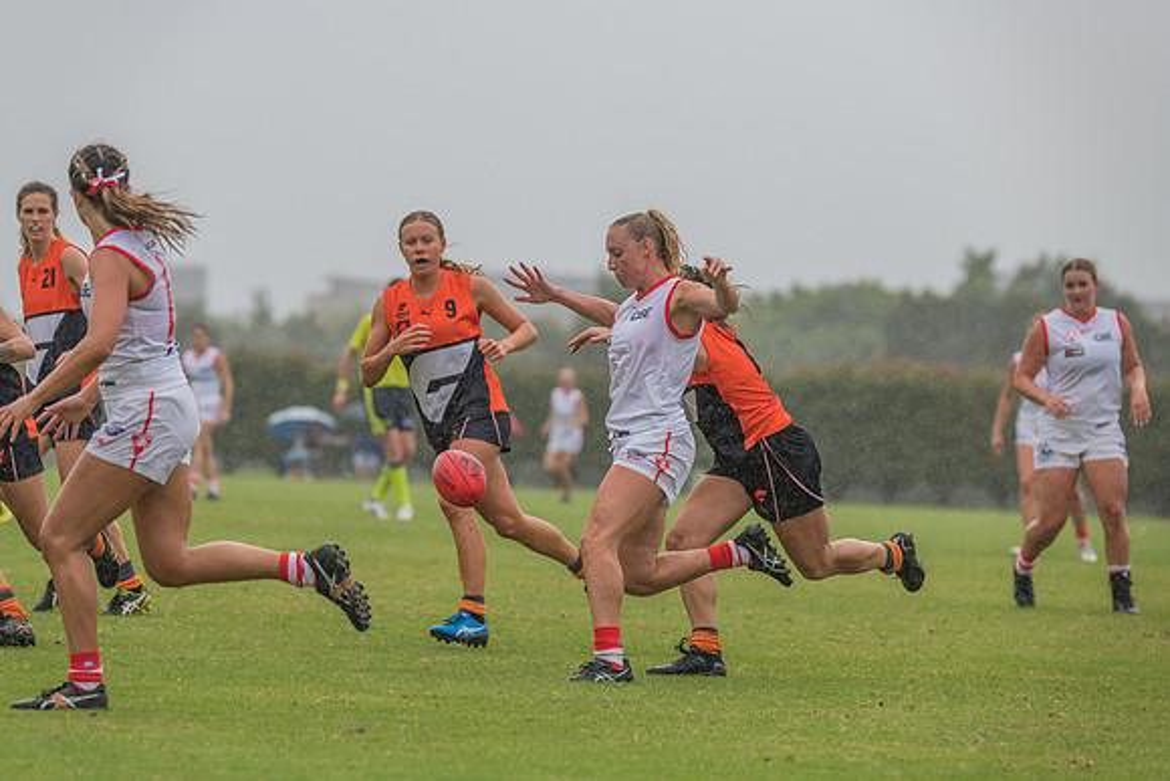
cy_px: 390
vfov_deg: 4.5
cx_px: 594
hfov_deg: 6.7
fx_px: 10007
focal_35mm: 308
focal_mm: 300
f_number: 6.3
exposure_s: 1/2000
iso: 800
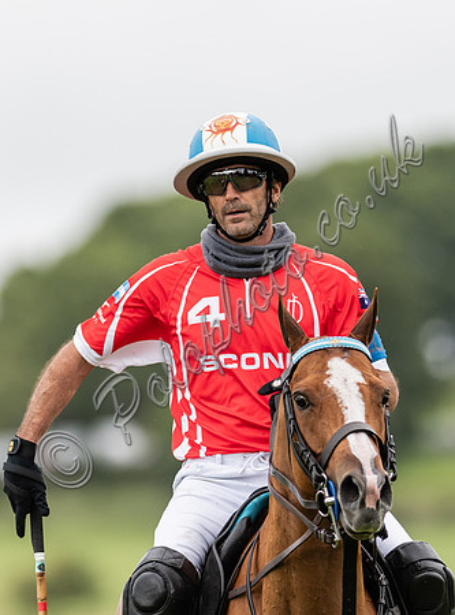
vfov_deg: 3.1
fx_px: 11533
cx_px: 241
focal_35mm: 652
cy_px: 308
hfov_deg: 2.3
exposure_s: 1/2500
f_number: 2.8
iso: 320
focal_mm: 300
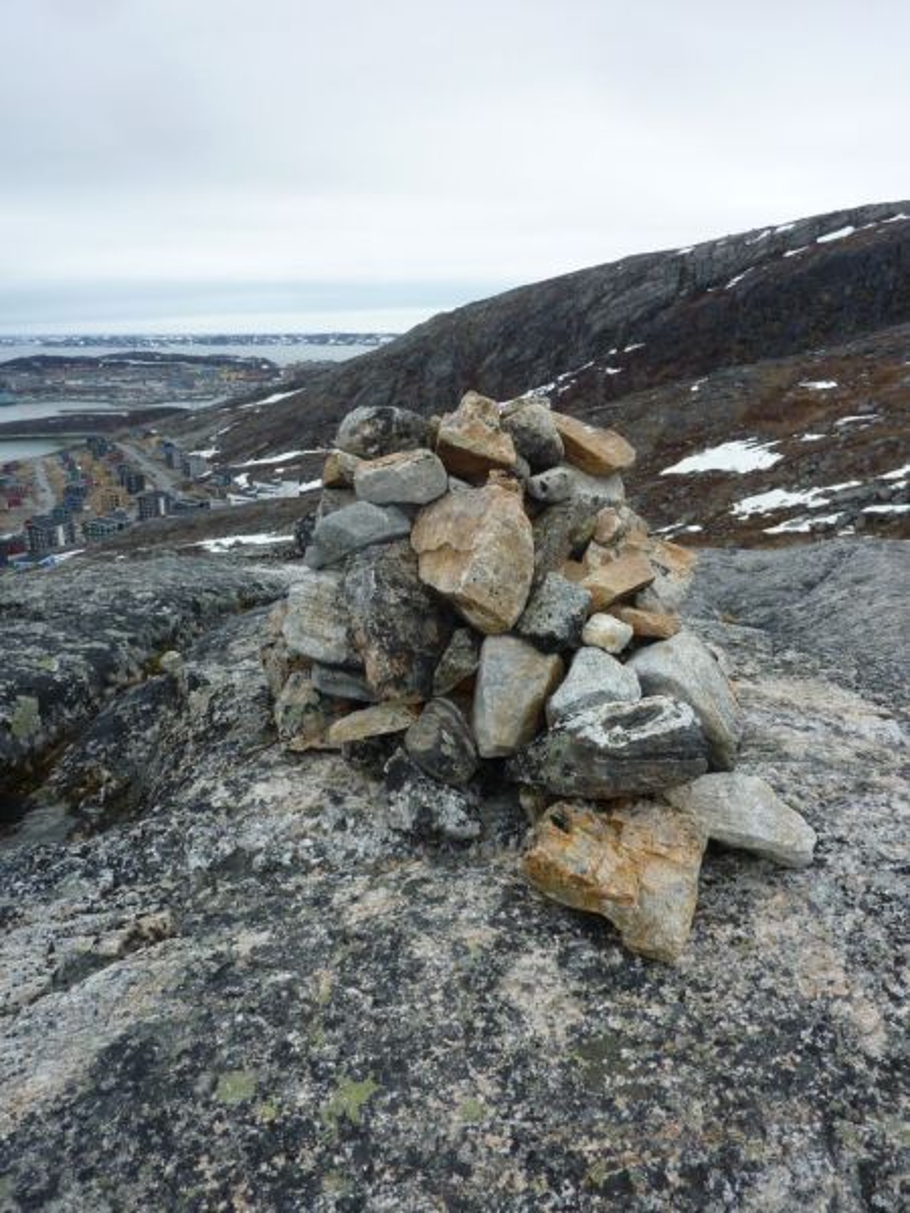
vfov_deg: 69.4
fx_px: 876
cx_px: 455
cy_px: 606
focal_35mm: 25
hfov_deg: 54.9
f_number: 4
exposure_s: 1/320
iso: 80
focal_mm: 4.1
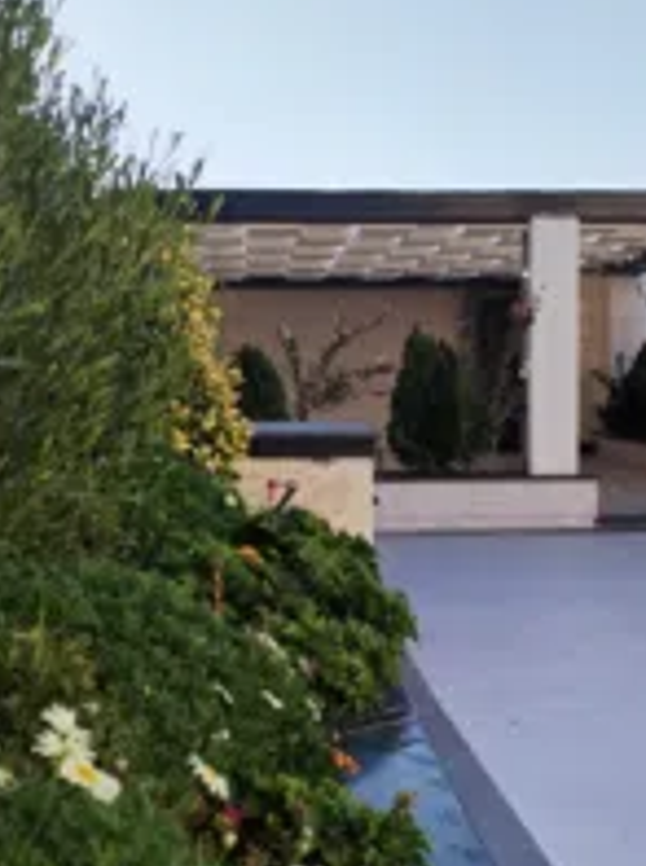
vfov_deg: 32.7
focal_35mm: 59
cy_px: 475
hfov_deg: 24.6
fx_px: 1473
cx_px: 426
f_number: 1.8
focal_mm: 4.75
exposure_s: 1/1263
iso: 100
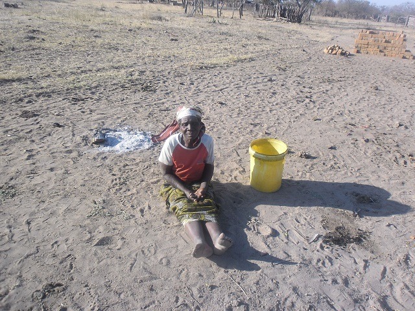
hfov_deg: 65.3
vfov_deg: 51.4
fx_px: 324
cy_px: 156
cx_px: 208
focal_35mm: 27
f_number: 2.9
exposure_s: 1/534
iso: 80
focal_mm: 4.8
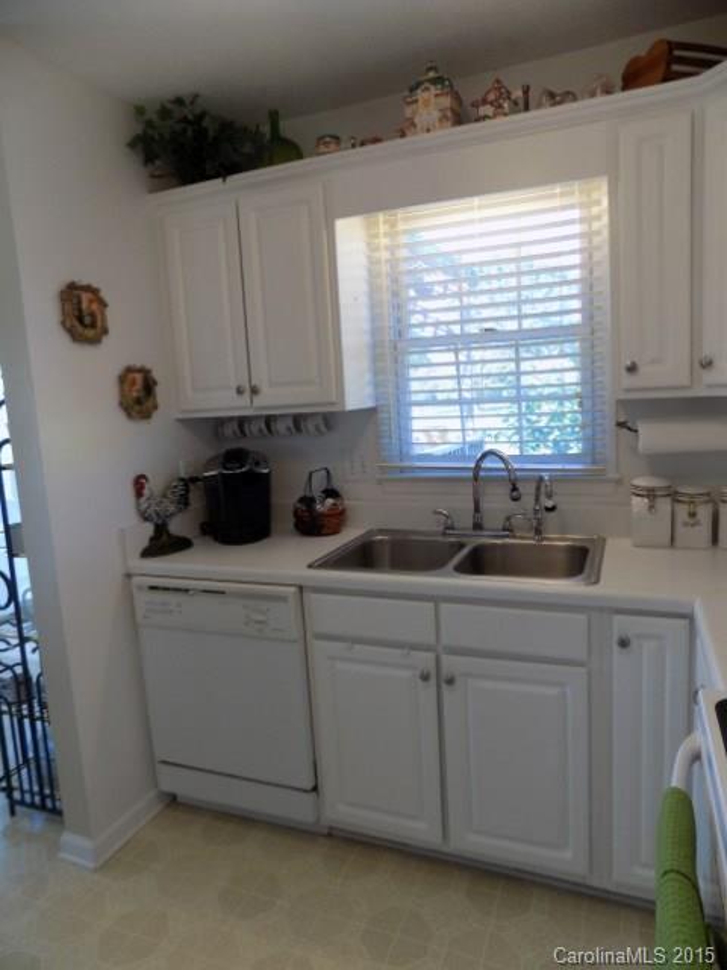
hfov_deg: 58.9
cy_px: 485
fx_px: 644
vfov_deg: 73.9
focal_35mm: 23
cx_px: 364
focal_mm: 4
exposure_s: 1/30
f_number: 3.1
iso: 80
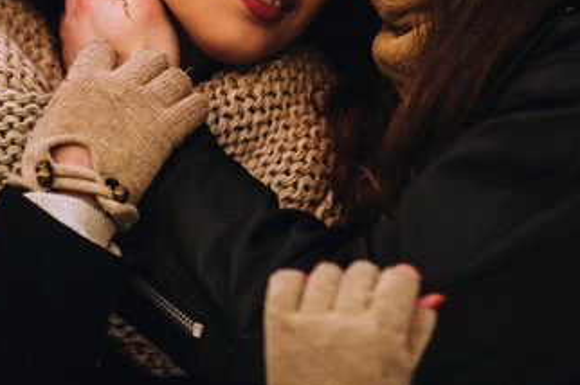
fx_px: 3765
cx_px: 308
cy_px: 43
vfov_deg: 5.9
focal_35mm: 234
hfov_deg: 8.8
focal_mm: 85
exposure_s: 1/30
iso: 200
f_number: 1.6
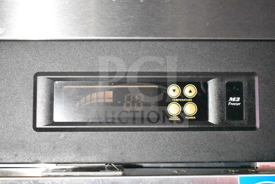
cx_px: 138
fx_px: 390
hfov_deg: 38.9
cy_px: 92
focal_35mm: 51
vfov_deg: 26.5
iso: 25600
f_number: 4.5
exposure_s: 1/50
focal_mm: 34
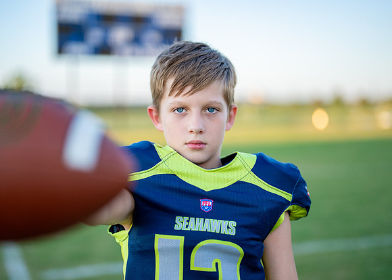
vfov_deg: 26.3
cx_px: 193
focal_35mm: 54
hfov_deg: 36.3
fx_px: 598
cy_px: 139
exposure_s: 1/1600
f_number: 1.2
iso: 160
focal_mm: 50
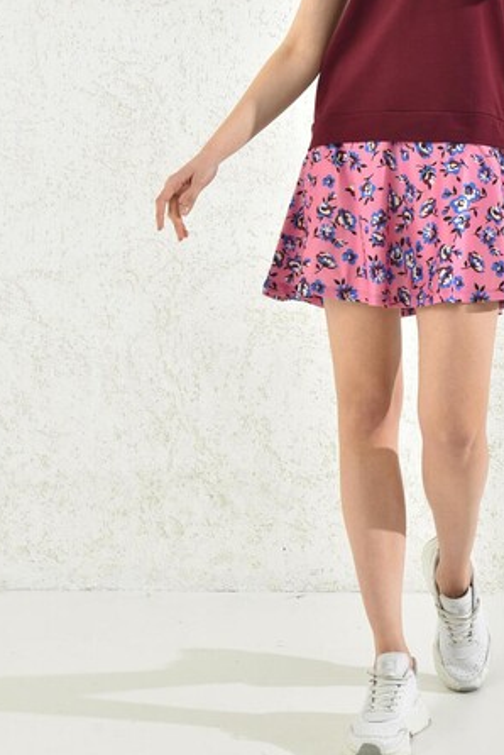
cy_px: 185
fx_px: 1761
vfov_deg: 23.9
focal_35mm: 84
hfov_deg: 16.2
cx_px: 399
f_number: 7.1
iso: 100
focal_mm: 50
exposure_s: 1/160
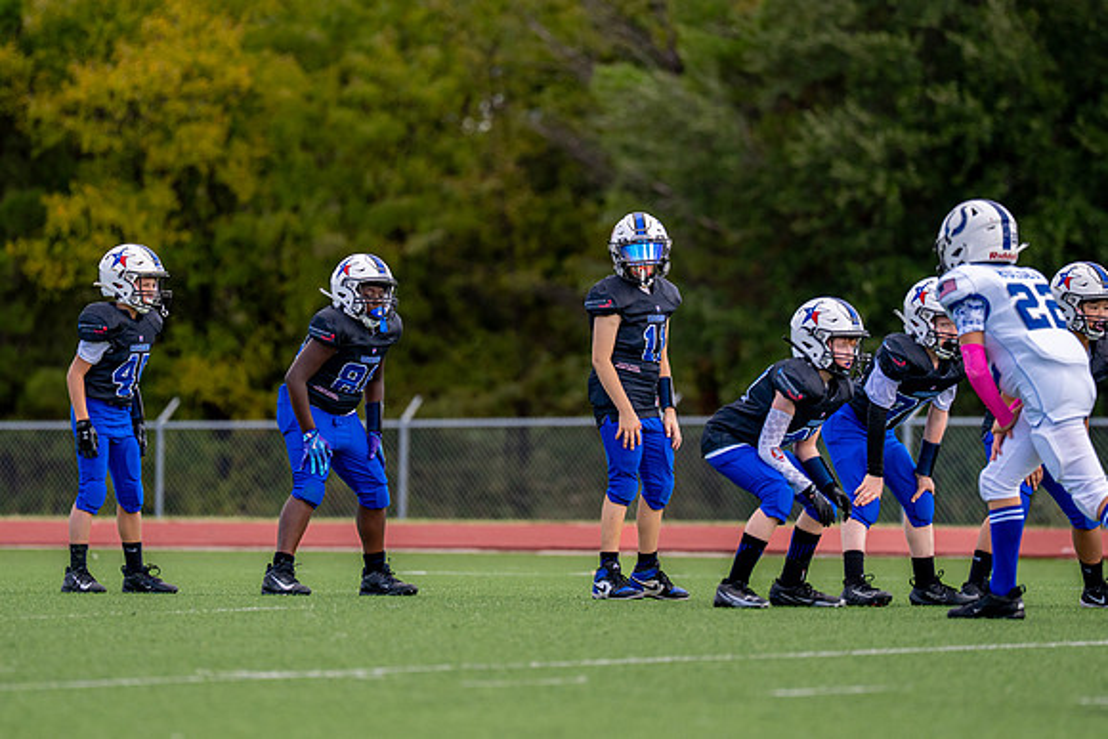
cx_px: 554
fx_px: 8950
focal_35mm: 291
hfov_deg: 7.1
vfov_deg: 4.7
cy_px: 339
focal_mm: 200
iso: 250
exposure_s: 1/2500
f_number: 2.8
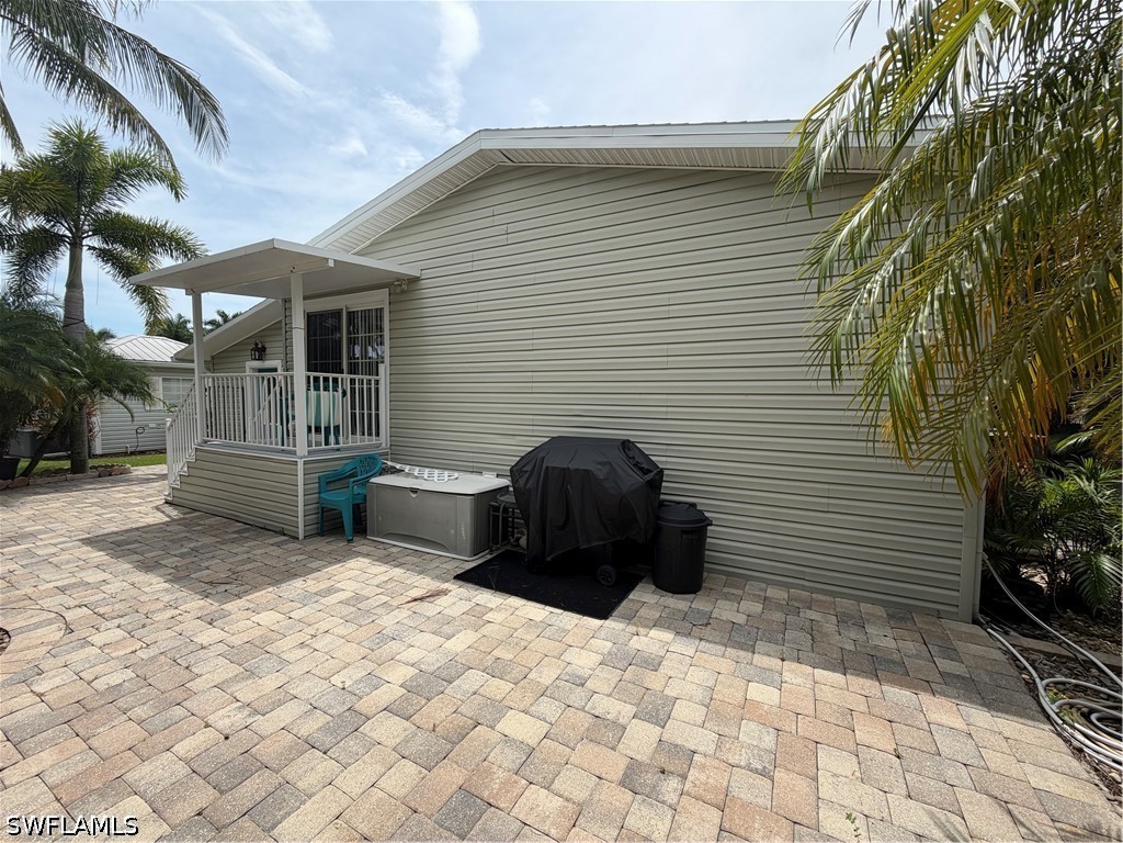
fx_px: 454
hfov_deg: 102.1
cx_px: 562
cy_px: 422
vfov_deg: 85.7
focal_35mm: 14
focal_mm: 2.22
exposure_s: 1/830
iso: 20
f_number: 2.2
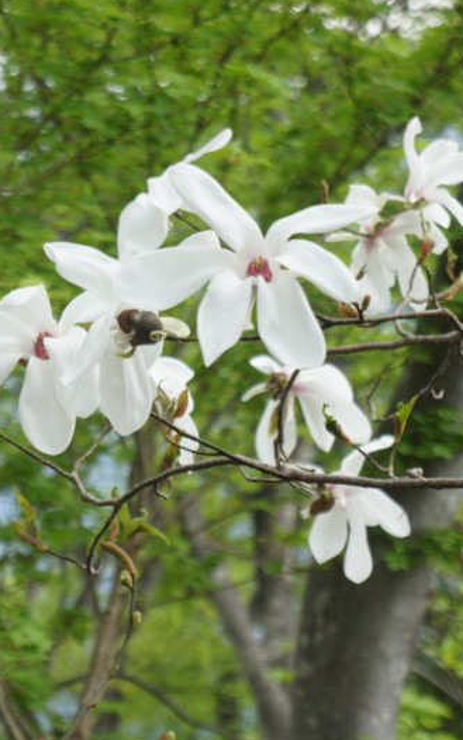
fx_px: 2578
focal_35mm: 128
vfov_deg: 16.3
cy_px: 369
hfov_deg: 10.2
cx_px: 110
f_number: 5.6
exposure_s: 1/100
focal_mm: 55
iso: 200
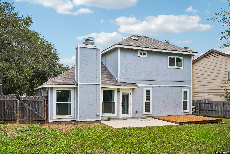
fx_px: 195
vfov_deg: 43.0
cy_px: 77
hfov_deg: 61.1
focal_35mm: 30
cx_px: 115
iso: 100
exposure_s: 1/160
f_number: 8
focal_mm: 30.5
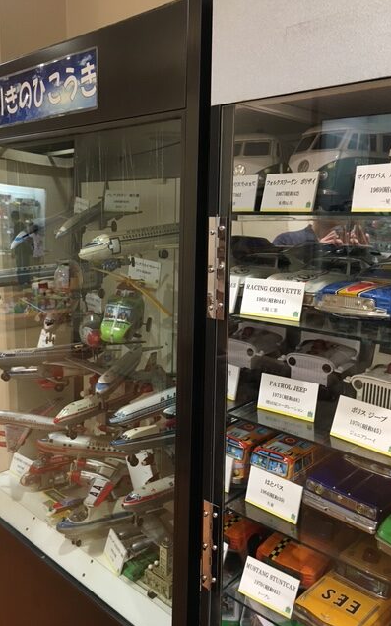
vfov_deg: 61.2
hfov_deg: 40.4
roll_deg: -2.4
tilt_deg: -11.4
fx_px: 528
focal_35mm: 31
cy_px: 313
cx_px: 157
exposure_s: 1/33
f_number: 2.2
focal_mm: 4.15
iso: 160
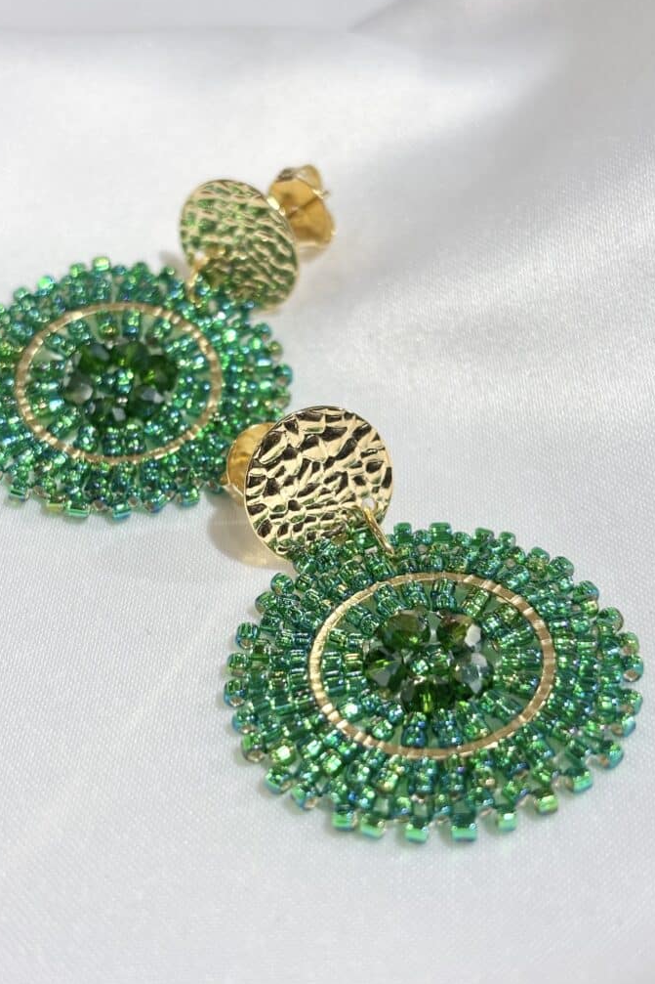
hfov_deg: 24.6
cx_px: 300
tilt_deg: -33.0
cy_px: 487
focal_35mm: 55
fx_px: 1501
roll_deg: +7.5
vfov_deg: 36.3
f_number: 1.6
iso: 32
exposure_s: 1/191
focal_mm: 5.96
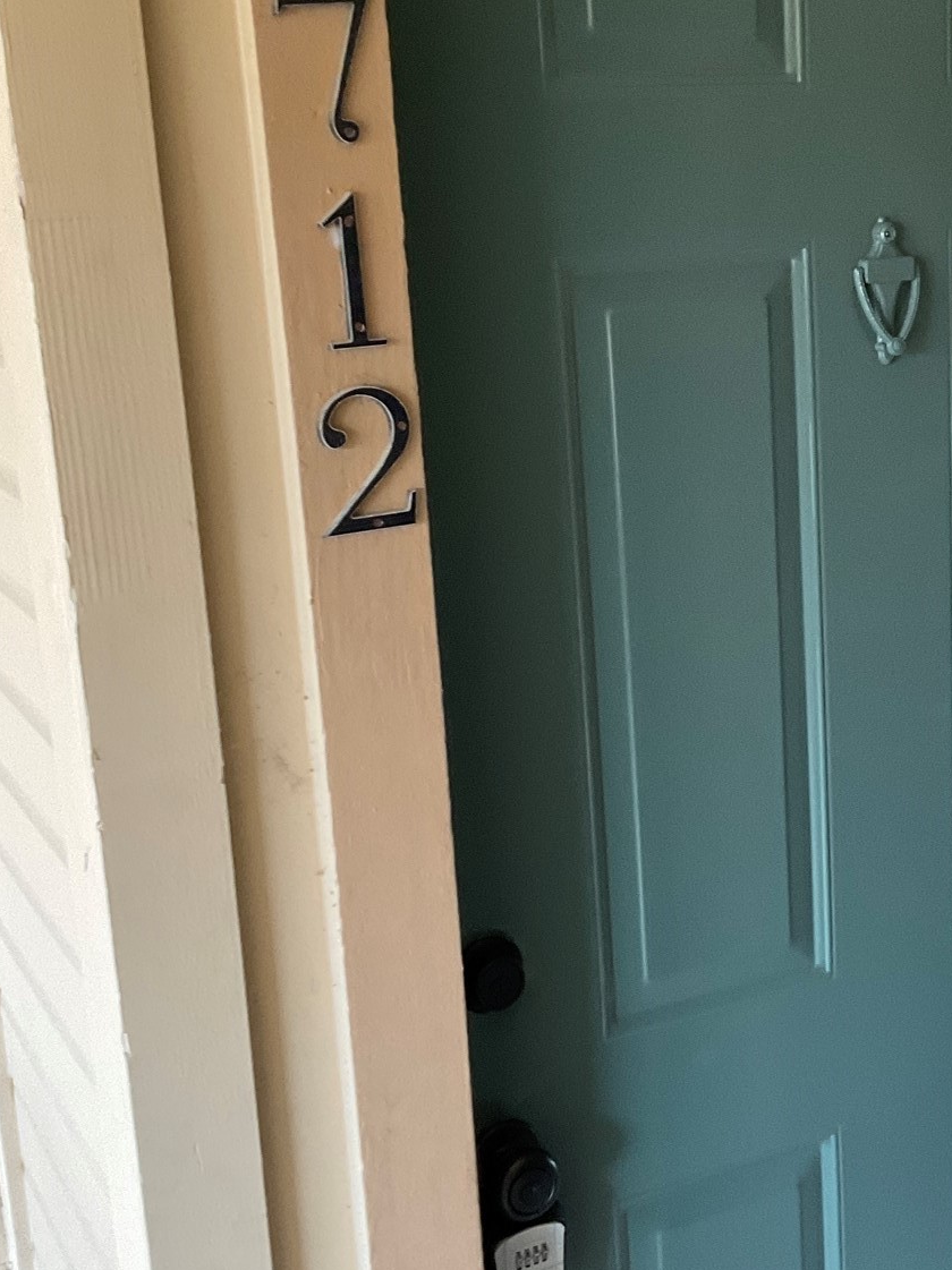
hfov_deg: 27.0
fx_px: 1945
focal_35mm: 53
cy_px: 650
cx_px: 758
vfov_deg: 36.2
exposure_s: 1/60
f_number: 1.8
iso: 125
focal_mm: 3
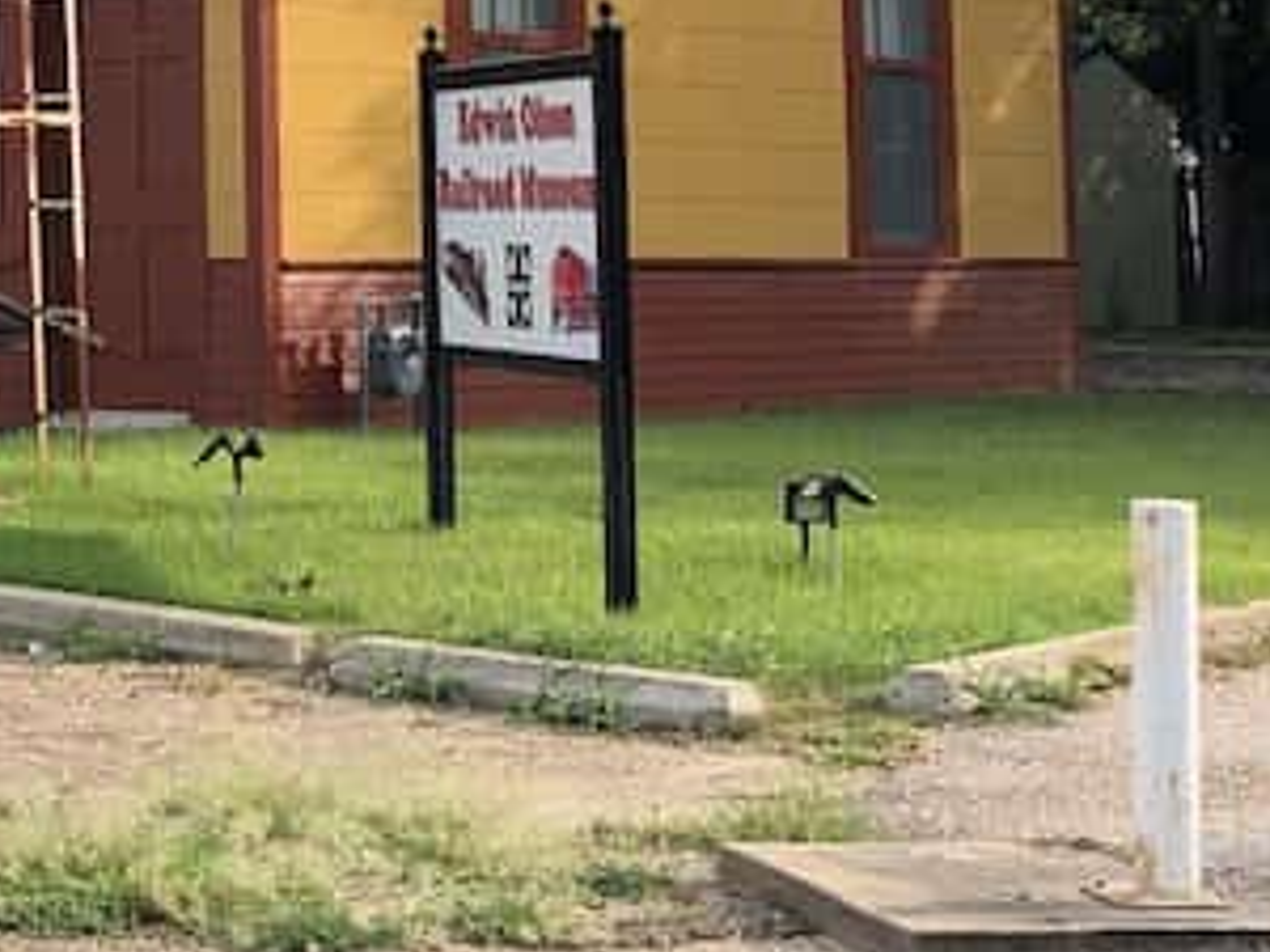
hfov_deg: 16.8
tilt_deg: +7.7
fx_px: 4109
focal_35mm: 112
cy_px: -241
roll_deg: -0.3
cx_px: -275
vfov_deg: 12.8
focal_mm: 3.99
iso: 20
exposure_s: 1/1156
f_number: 1.8
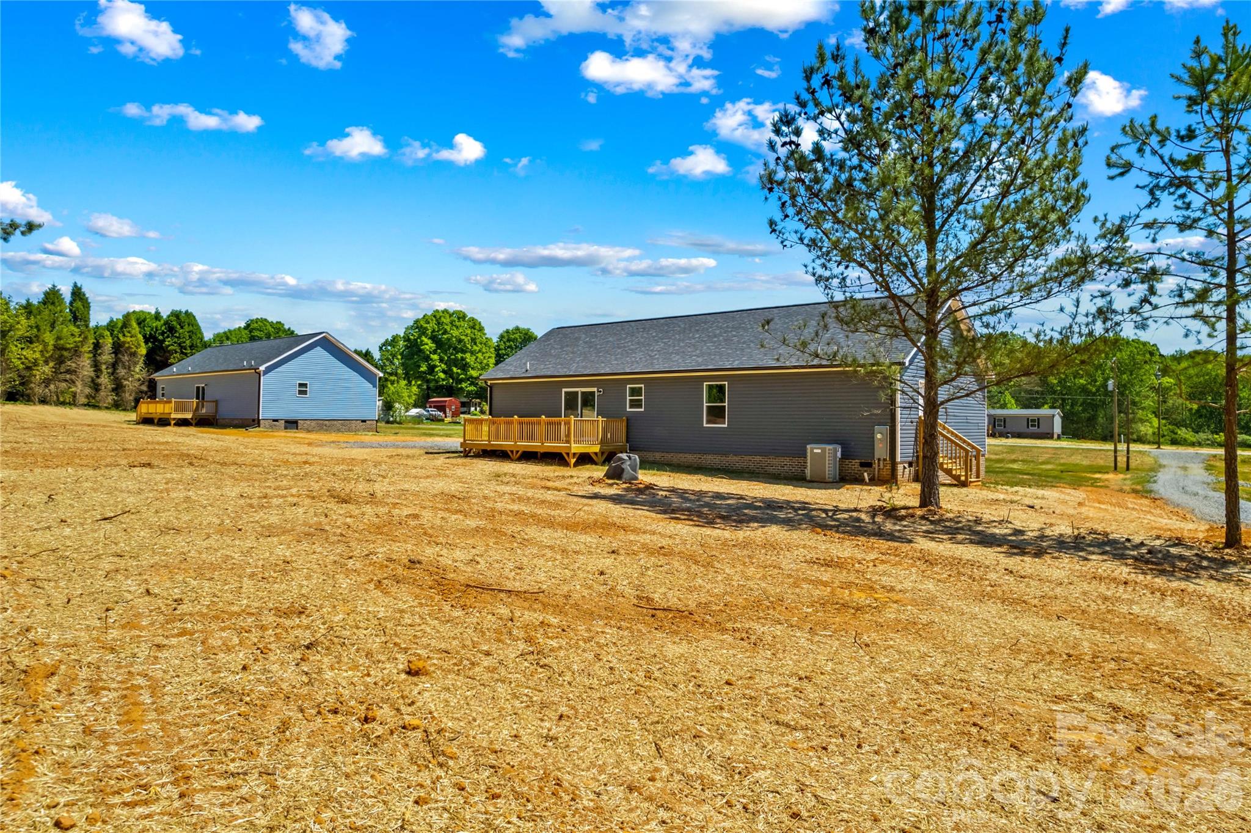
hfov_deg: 78.6
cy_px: 416
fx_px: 764
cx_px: 626
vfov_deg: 57.2
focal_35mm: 22
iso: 110
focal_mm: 8.38
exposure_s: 1/1500
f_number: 2.8
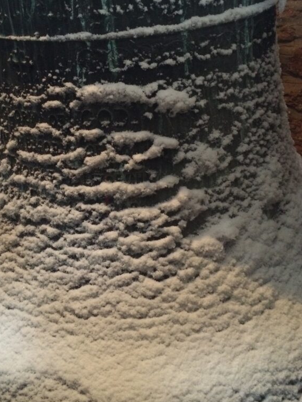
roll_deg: +6.4
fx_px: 454
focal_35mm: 39
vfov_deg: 47.4
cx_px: 124
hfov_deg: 36.7
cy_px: 151
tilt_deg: -26.7
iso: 400
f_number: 2.2
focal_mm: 4.15
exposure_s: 1/17
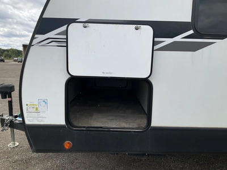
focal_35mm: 29
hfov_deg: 61.7
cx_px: 114
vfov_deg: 48.2
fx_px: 190
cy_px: 85
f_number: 1.8
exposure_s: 1/1412
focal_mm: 3
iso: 25
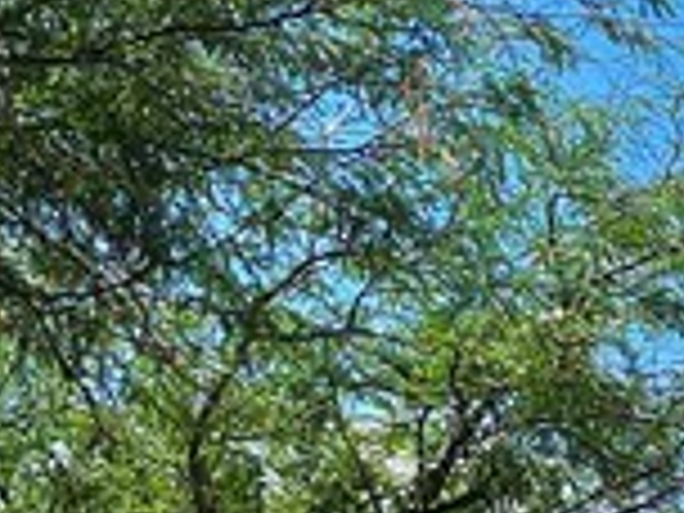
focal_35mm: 155
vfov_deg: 8.9
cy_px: 1089
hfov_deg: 10.7
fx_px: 3063
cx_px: 1696
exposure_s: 1/2500
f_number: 1.8
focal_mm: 5.4
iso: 25
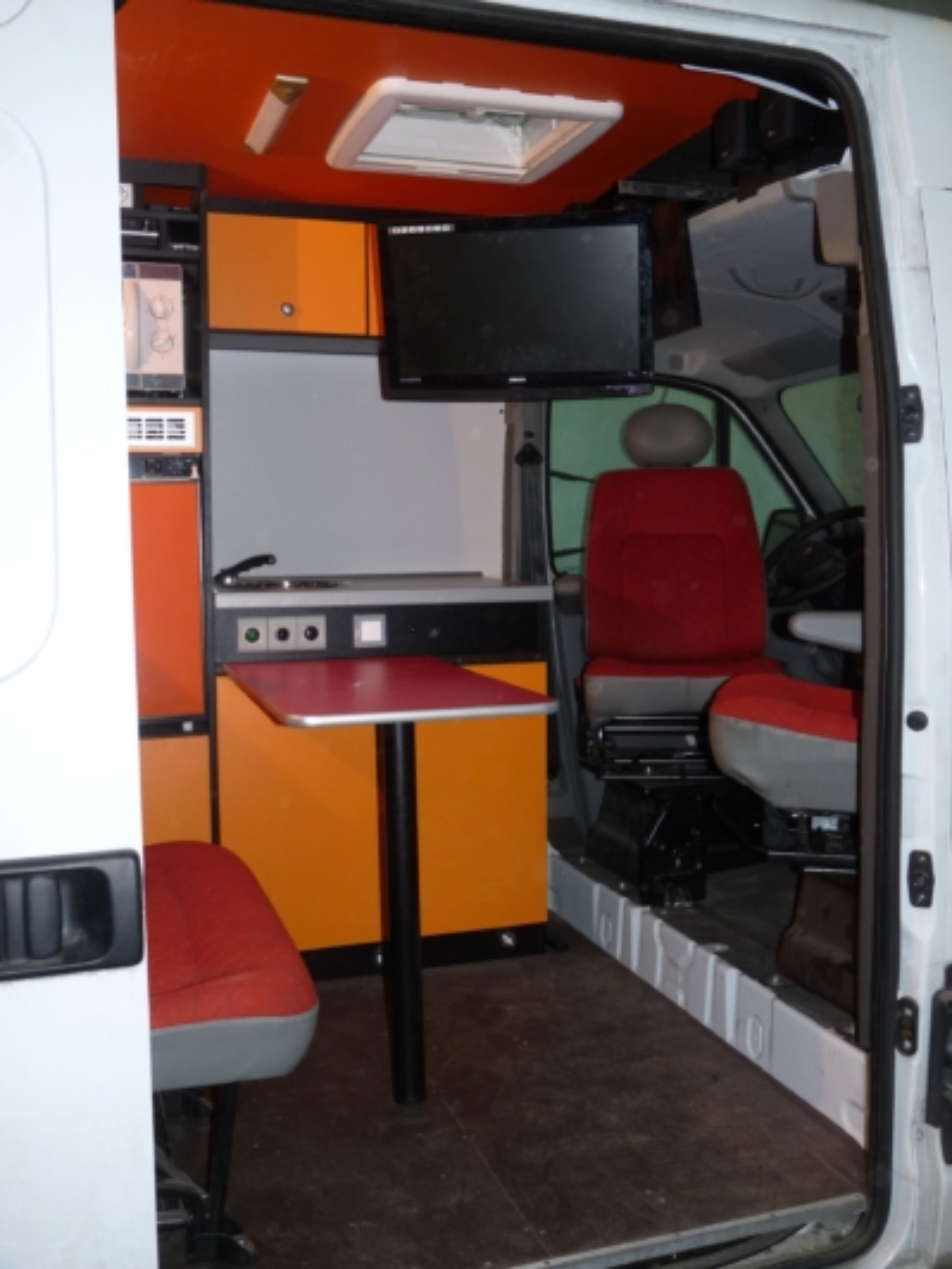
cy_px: 634
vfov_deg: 53.9
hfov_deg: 41.8
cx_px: 476
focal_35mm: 34
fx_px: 1246
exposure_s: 1/30
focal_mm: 6
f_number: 3
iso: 100
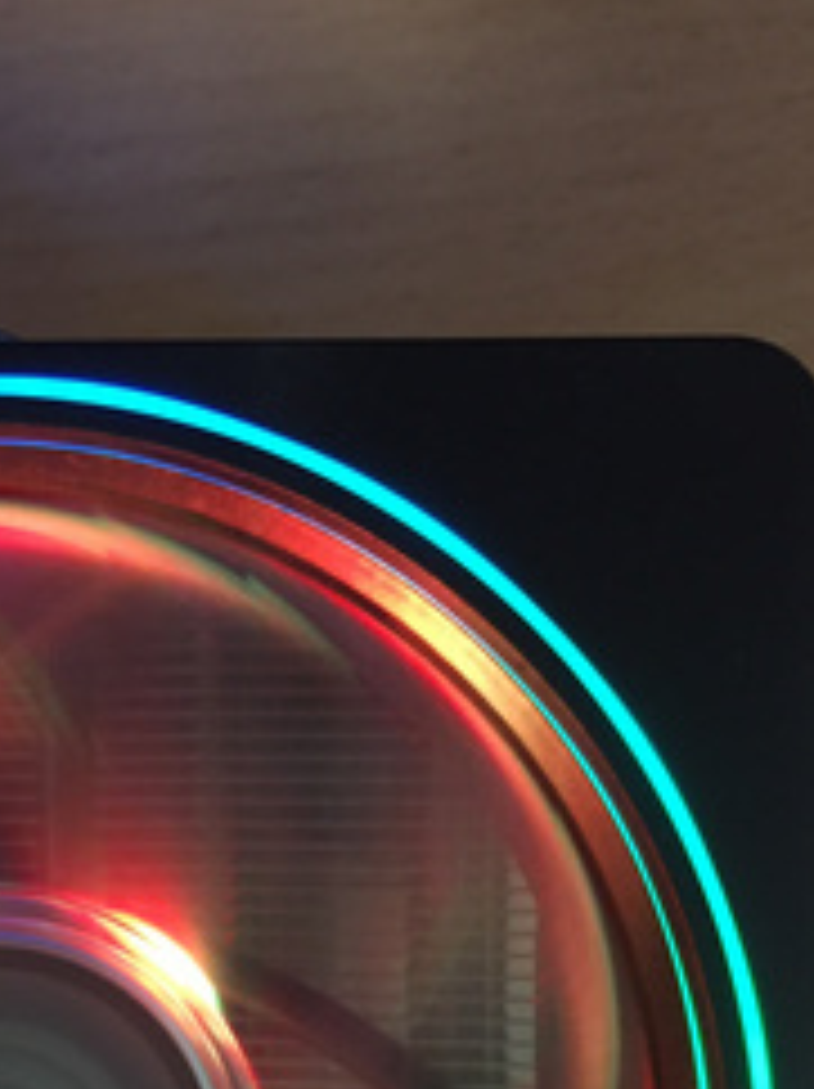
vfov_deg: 30.3
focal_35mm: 60
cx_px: 52
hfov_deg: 23.6
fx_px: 1885
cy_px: 1048
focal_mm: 4.15
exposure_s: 1/33
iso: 200
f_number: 2.2
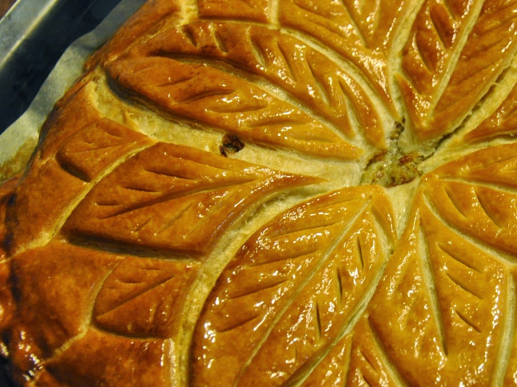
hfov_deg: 20.6
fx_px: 1404
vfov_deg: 15.7
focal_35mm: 94
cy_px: 239
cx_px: 409
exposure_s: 1/40
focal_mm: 34
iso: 1600
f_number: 4.2
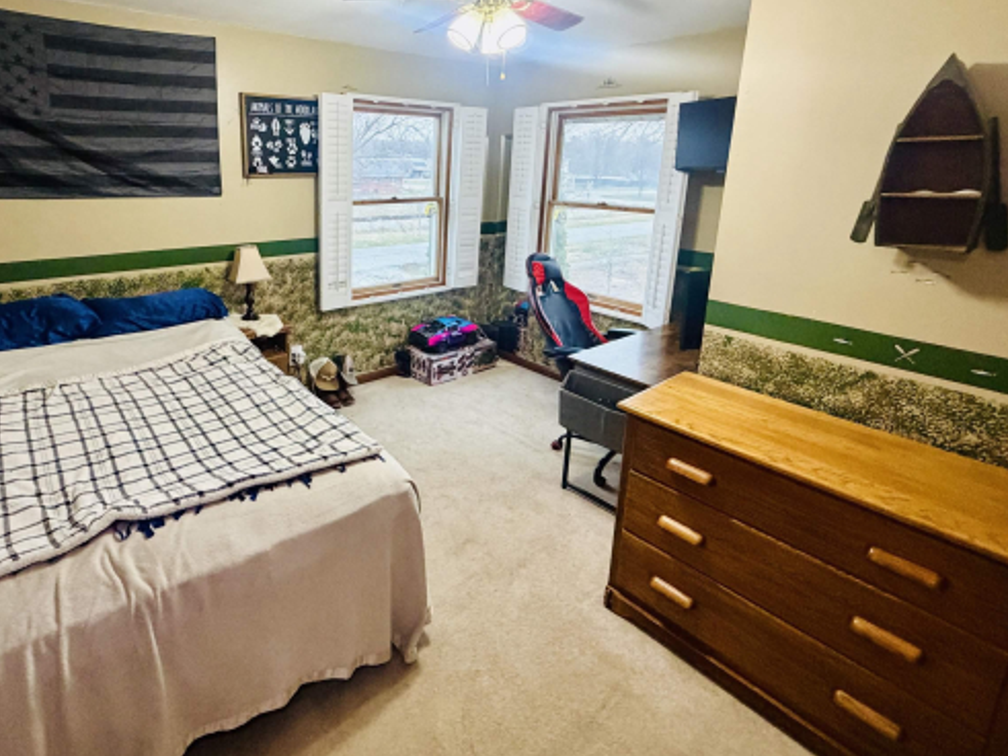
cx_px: 383
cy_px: 277
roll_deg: -0.2
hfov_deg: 83.2
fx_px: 553
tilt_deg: -11.7
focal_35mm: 19
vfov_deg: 67.5
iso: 500
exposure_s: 1/60
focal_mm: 2.22
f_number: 2.2
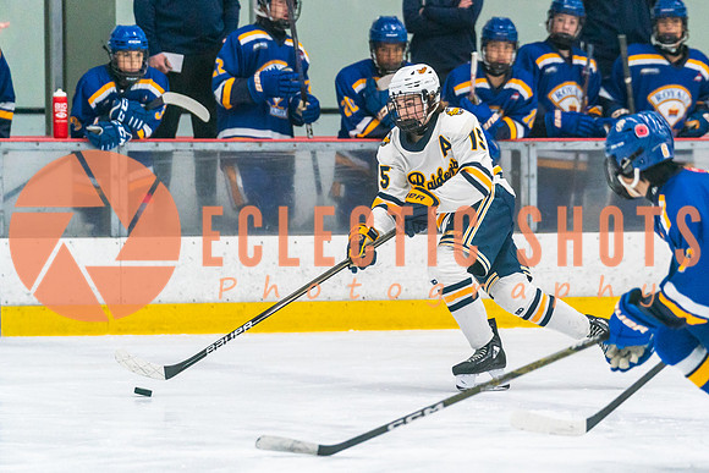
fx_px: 5423
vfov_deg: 5.0
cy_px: 252
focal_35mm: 275
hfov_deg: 7.5
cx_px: 442
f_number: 2.8
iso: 3200
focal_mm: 173
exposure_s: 1/1250
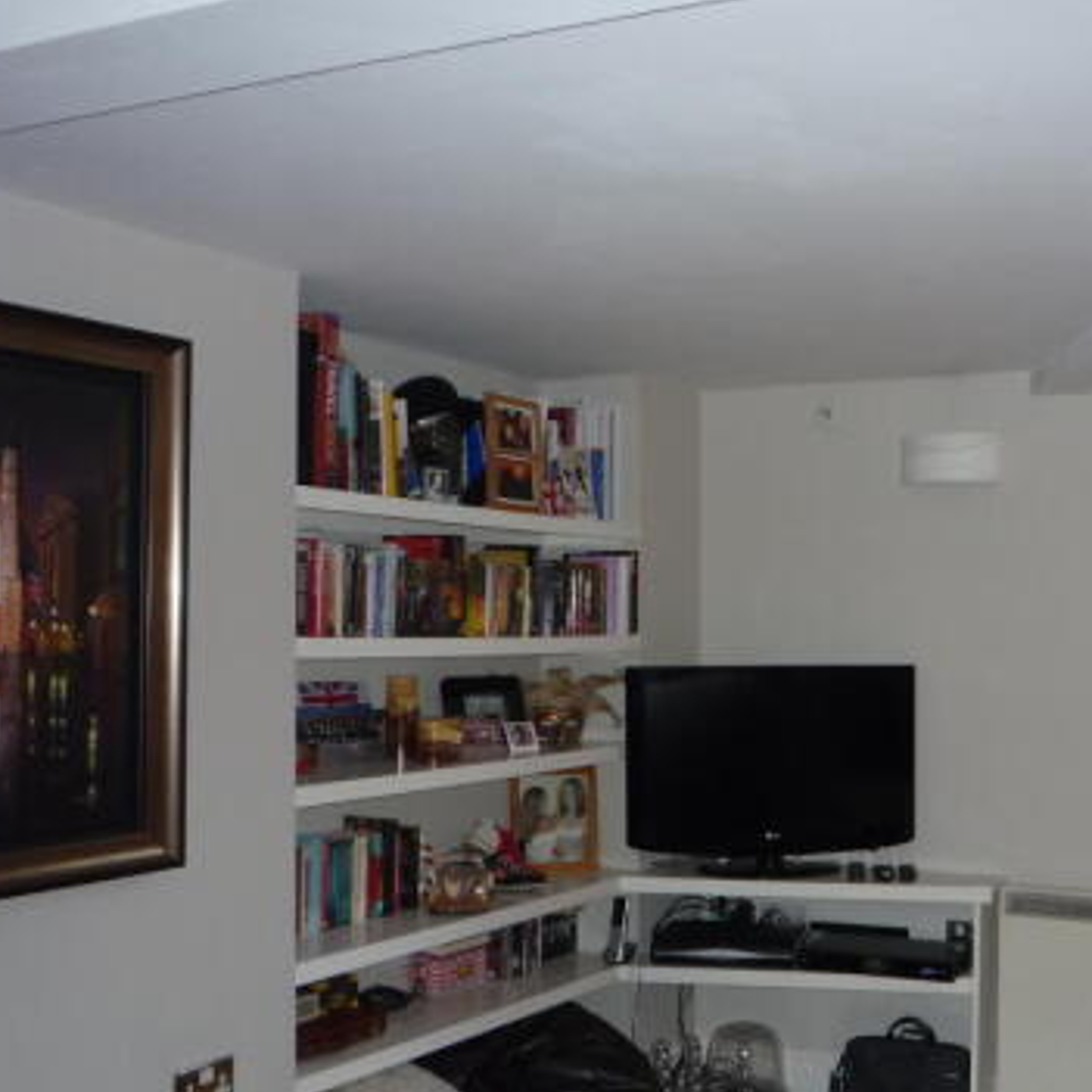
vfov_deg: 38.2
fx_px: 1570
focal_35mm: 44
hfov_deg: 37.4
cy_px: 652
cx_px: 817
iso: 200
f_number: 3.3
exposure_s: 1/30
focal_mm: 5.2
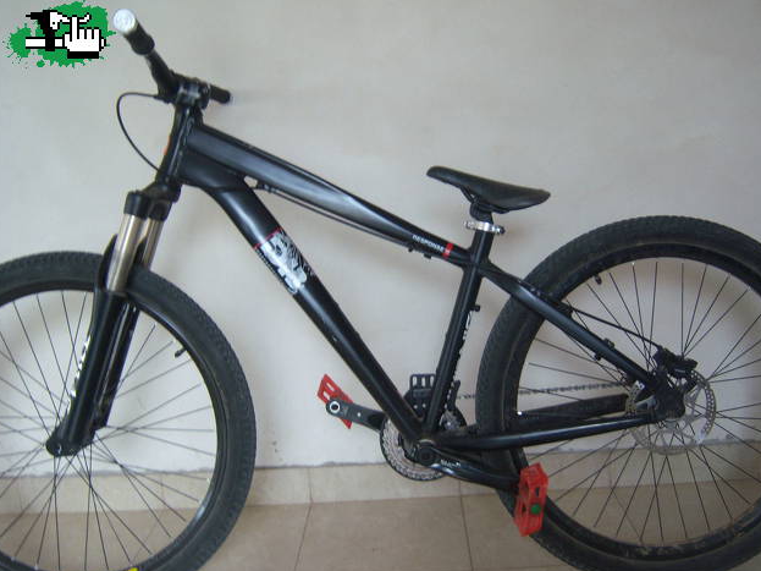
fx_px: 813
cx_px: 382
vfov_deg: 38.7
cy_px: 283
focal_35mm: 37
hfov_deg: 50.1
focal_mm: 7.5
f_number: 2.8
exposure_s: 1/15
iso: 160
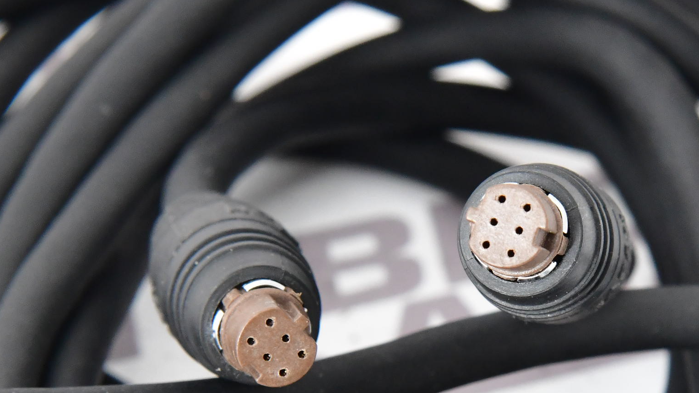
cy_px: 269
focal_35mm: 158
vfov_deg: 7.7
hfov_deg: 13.6
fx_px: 2929
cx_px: 400
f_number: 14
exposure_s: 1/200
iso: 2500
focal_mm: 120
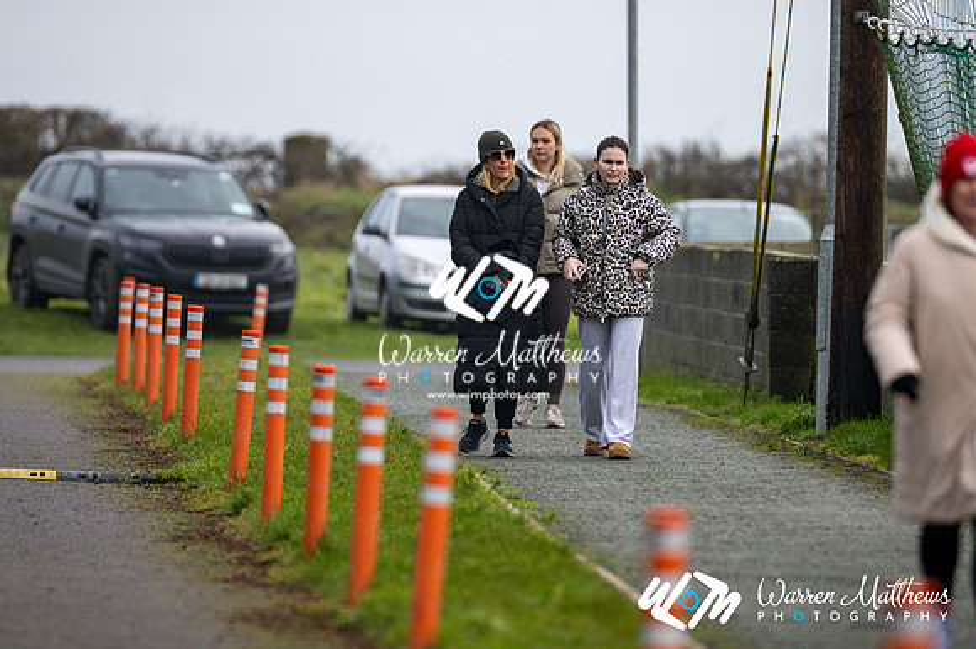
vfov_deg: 3.1
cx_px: 488
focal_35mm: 450
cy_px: 324
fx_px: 12193
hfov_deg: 4.6
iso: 400
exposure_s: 1/1600
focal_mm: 300
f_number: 2.8
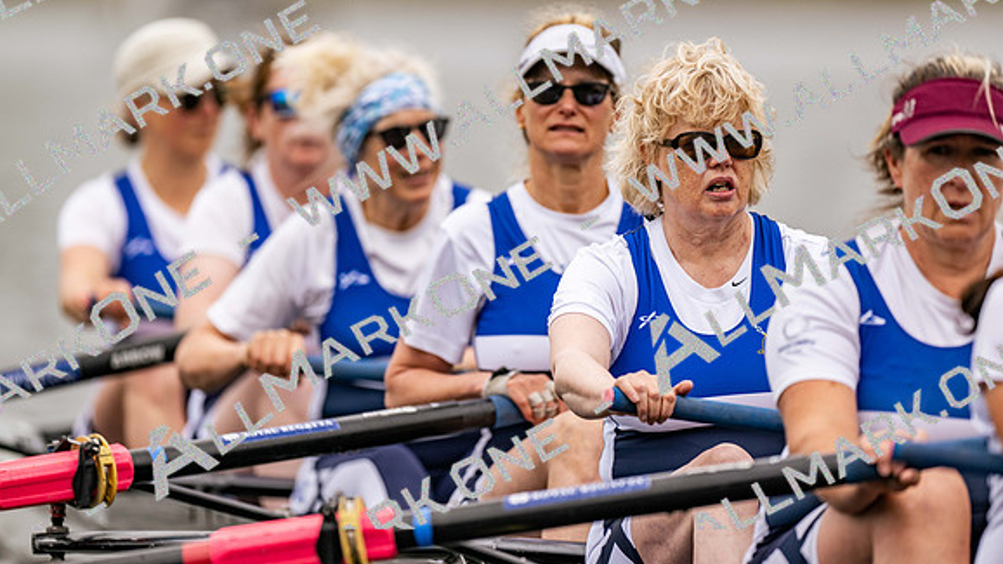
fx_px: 16780
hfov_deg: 3.4
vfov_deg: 1.9
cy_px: 232
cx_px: 502
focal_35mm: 631
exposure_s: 1/2500
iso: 320
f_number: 4
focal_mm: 600
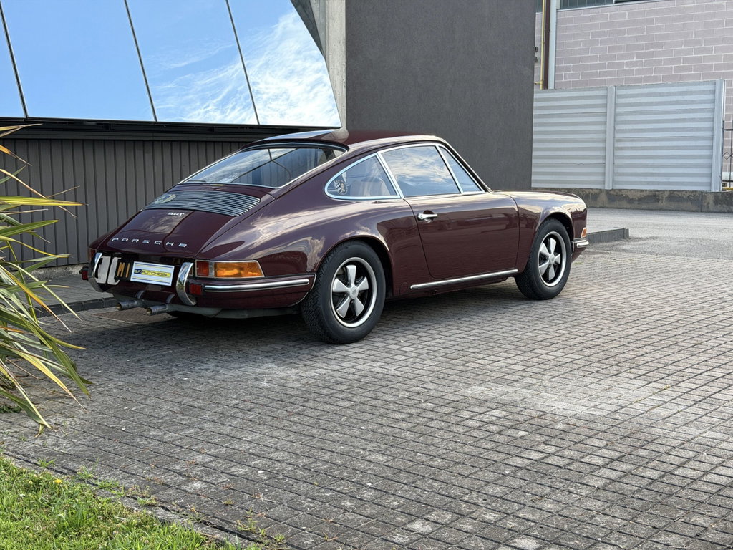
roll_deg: +0.4
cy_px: 275
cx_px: 366
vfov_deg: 30.3
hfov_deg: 39.7
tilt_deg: -7.6
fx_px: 1016
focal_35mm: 48
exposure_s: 1/693
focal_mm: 6.76
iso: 100
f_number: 1.78
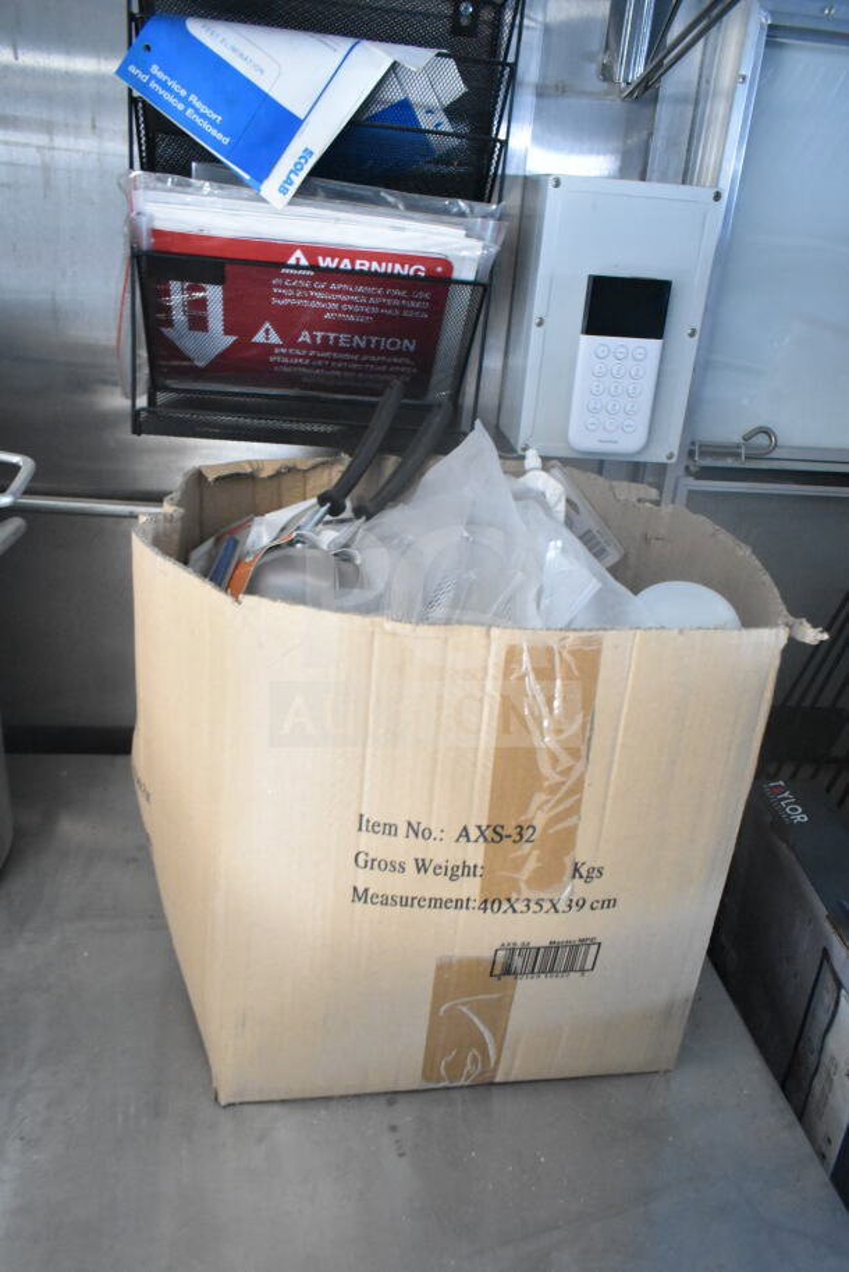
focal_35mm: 27
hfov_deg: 48.0
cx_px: 424
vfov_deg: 67.4
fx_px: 954
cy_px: 636
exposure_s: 1/30
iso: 5600
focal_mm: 18
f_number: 3.5
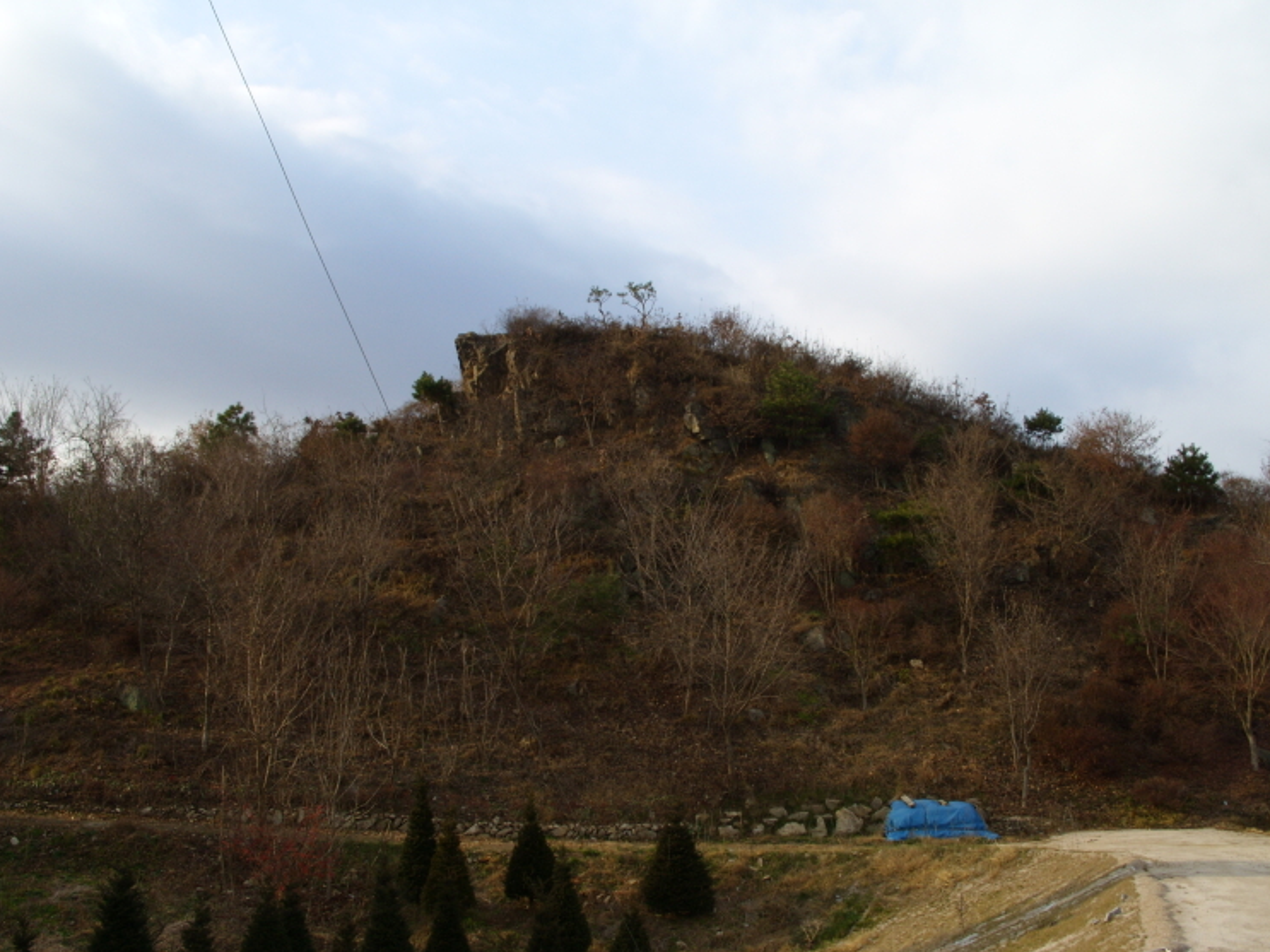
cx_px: 628
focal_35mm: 39
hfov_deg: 47.9
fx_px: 1431
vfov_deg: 36.8
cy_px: 473
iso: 50
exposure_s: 1/184
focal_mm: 7.8
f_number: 5.7
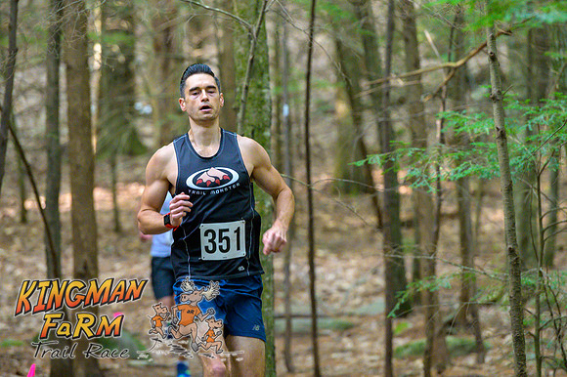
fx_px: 3594
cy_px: 151
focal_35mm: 228
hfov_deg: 9.0
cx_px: 294
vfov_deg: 6.0
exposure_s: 1/320
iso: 8000
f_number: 4
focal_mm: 190
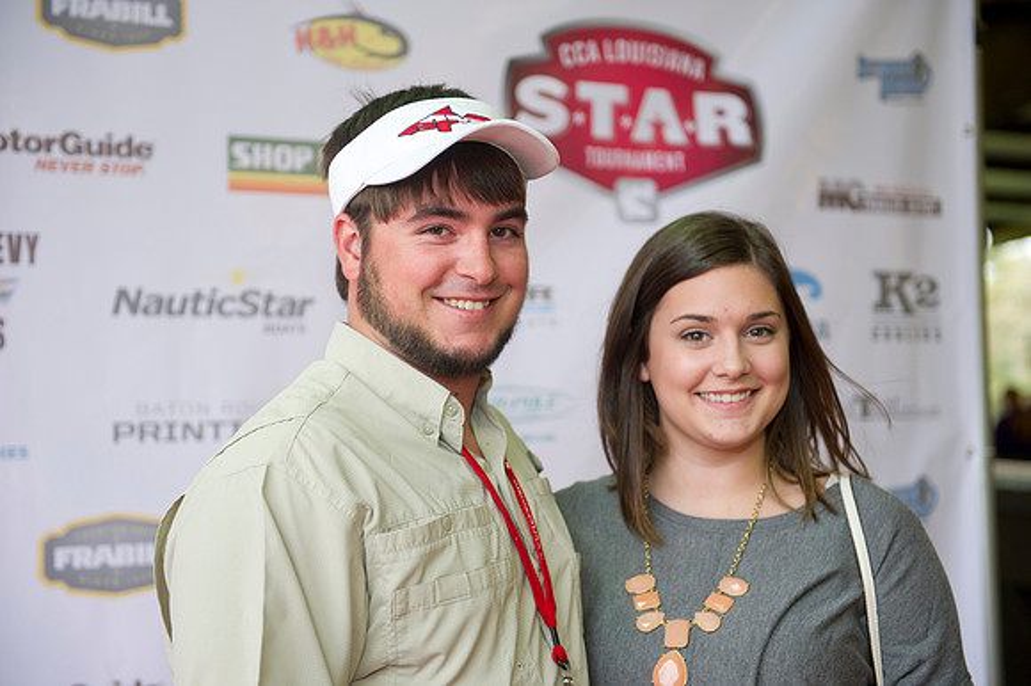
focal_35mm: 60
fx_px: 1717
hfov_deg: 33.4
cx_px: 516
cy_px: 343
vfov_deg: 22.6
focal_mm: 60
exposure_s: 1/125
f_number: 3.2
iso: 640
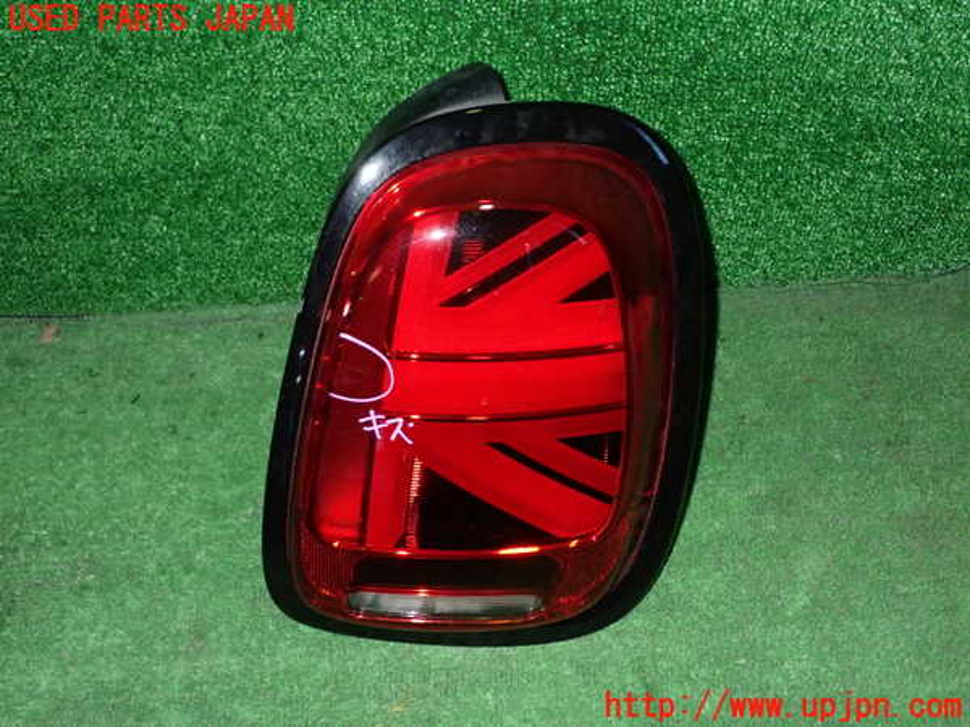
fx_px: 1149
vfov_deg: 35.1
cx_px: 485
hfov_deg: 45.8
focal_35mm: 41
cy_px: 364
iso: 800
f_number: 8
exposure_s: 1/40
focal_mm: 7.31
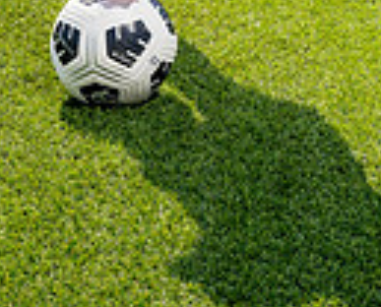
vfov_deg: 11.2
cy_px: -331
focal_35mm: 124
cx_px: 130
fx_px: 1402
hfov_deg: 15.4
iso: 320
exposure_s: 1/250
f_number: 11
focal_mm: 38
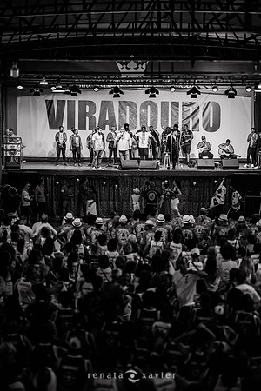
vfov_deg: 23.9
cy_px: 196
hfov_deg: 16.1
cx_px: 130
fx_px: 924
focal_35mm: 85
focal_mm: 85
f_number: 1.2
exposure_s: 1/2000
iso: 1000
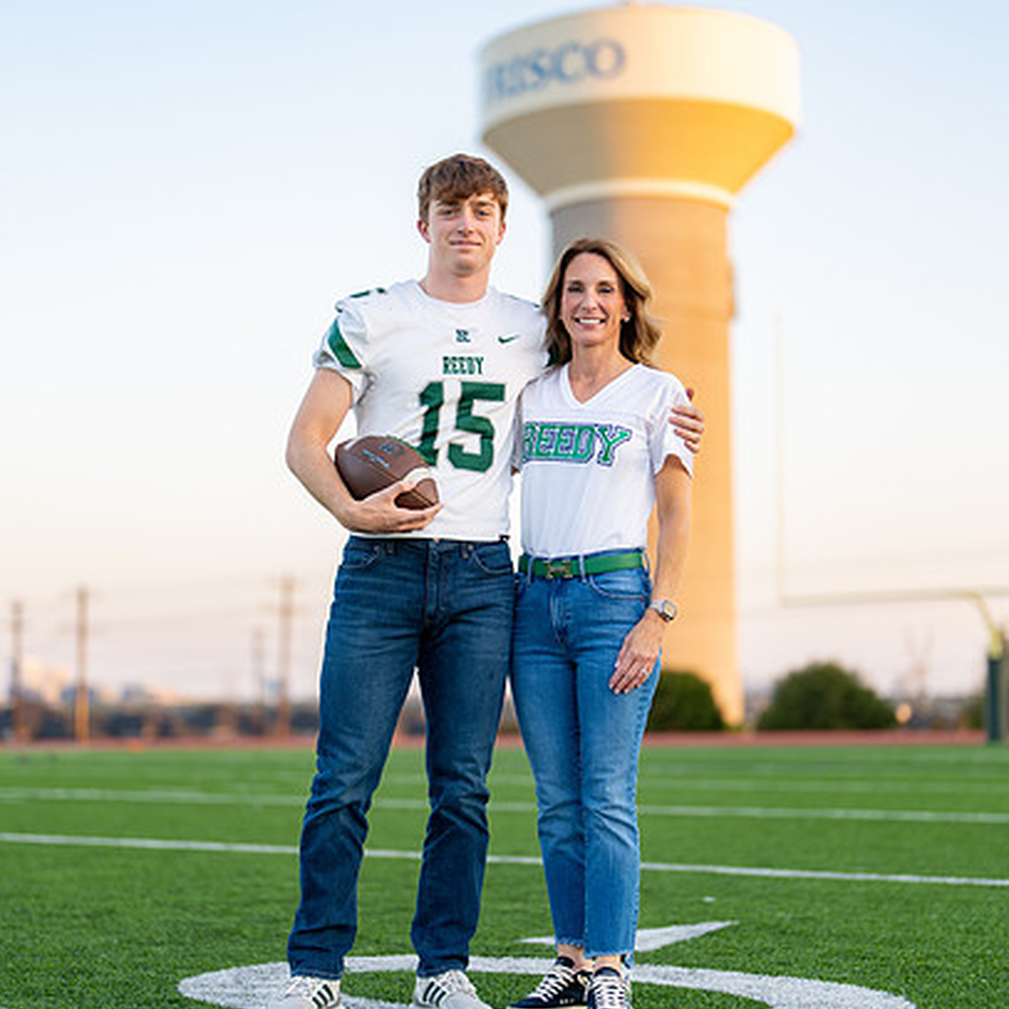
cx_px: 508
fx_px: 2275
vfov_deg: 25.0
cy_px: 504
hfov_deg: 25.0
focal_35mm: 69
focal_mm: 50
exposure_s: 1/500
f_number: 1.2
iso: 100
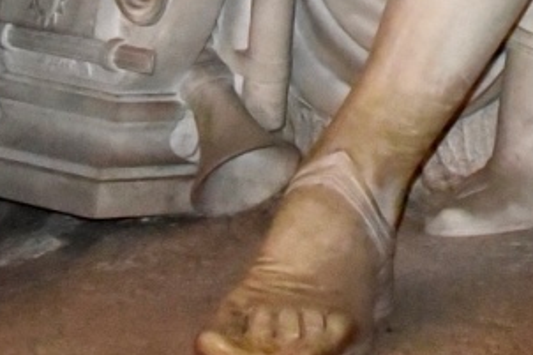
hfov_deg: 8.5
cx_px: 859
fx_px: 3477
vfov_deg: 5.4
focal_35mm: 235
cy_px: -834
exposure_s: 1/125
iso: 6400
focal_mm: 32
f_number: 8
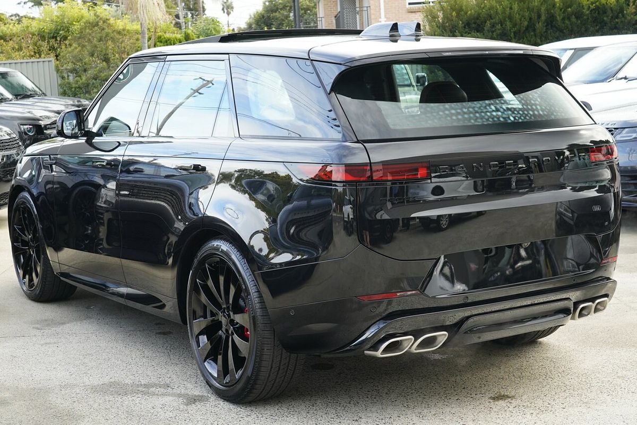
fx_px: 938
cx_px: 318
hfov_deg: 37.5
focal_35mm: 53
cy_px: 212
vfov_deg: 25.5
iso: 1000
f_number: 8
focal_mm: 53
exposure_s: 1/100
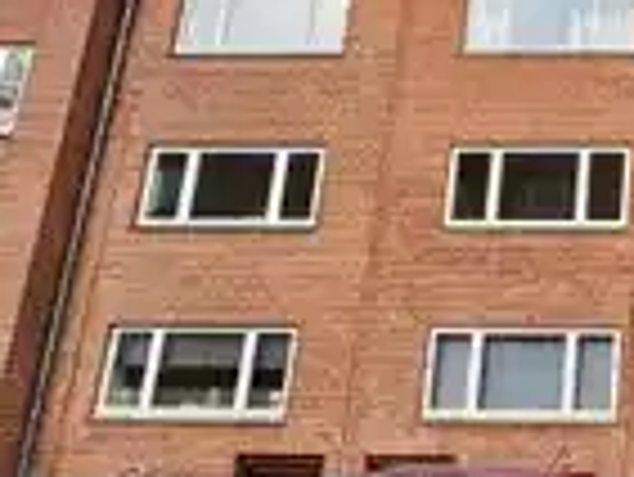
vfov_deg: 32.9
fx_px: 807
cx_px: 764
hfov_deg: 34.3
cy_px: 236
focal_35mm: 44
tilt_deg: +13.7
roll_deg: -0.4
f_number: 2.2
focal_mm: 2.22
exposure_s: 1/741
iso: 50
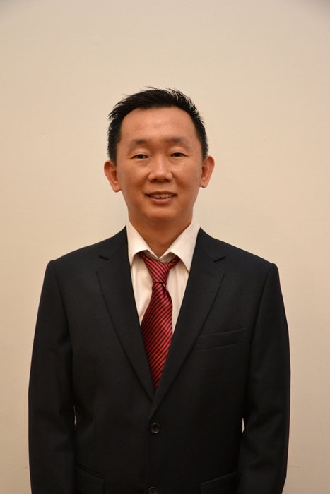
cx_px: 165
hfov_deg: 21.6
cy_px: 247
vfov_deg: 31.9
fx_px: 866
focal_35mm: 63
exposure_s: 1/60
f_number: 4.8
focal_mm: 42
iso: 1600
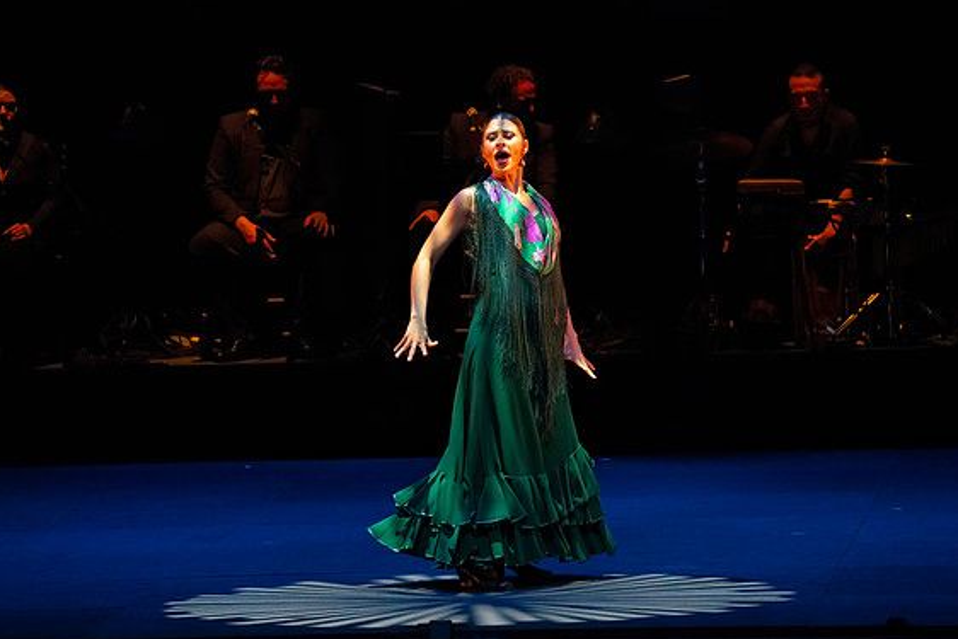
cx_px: 467
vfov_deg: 3.8
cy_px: 323
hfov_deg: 5.7
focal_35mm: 359
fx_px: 9555
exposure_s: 1/400
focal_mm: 348
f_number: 10
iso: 25600
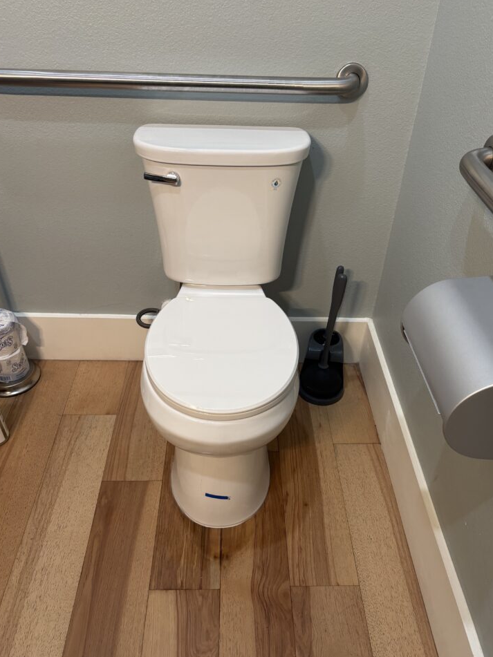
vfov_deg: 63.4
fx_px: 532
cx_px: 246
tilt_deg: -40.0
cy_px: 347
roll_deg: -1.9
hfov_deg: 49.7
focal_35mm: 28
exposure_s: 1/60
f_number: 1.6
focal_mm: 5.96
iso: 125
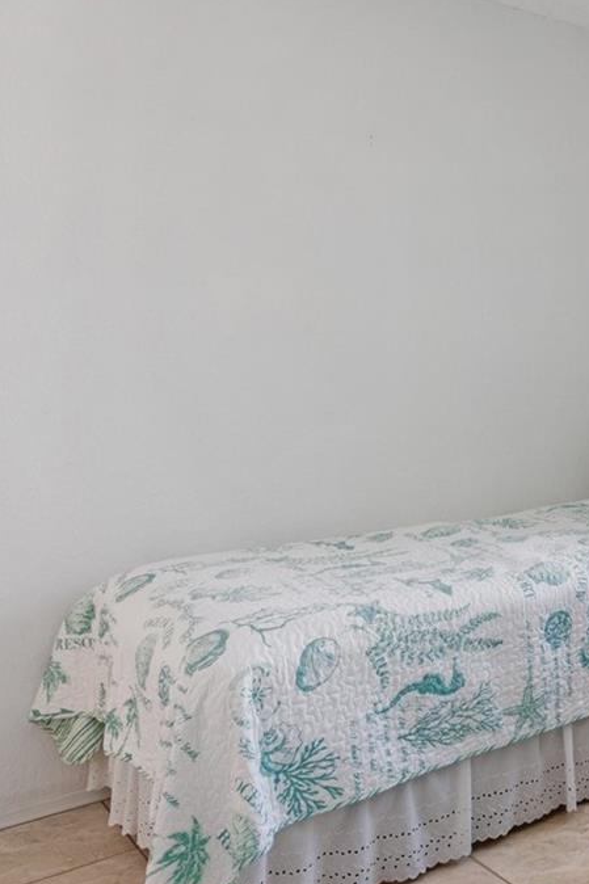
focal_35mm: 39
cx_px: 859
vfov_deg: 48.9
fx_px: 962
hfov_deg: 26.1
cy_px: 337
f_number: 8
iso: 250
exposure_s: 1/6
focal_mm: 11
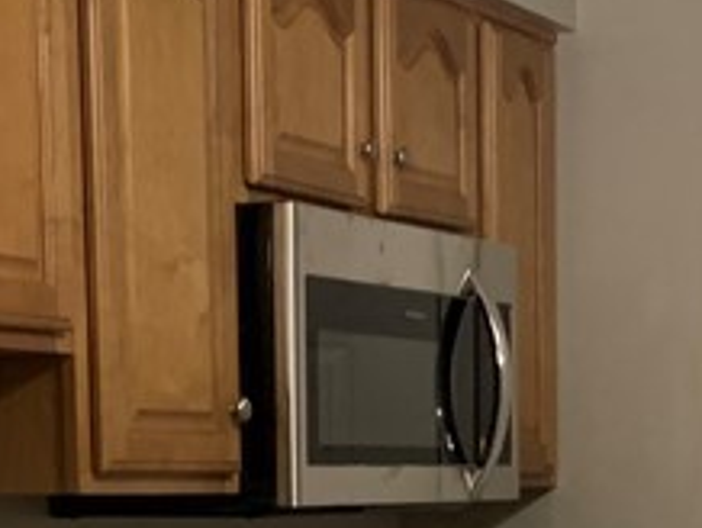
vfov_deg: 11.8
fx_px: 2477
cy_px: 699
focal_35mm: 122
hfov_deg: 16.1
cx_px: 483
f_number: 1.8
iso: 250
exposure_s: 1/40
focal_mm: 4.25
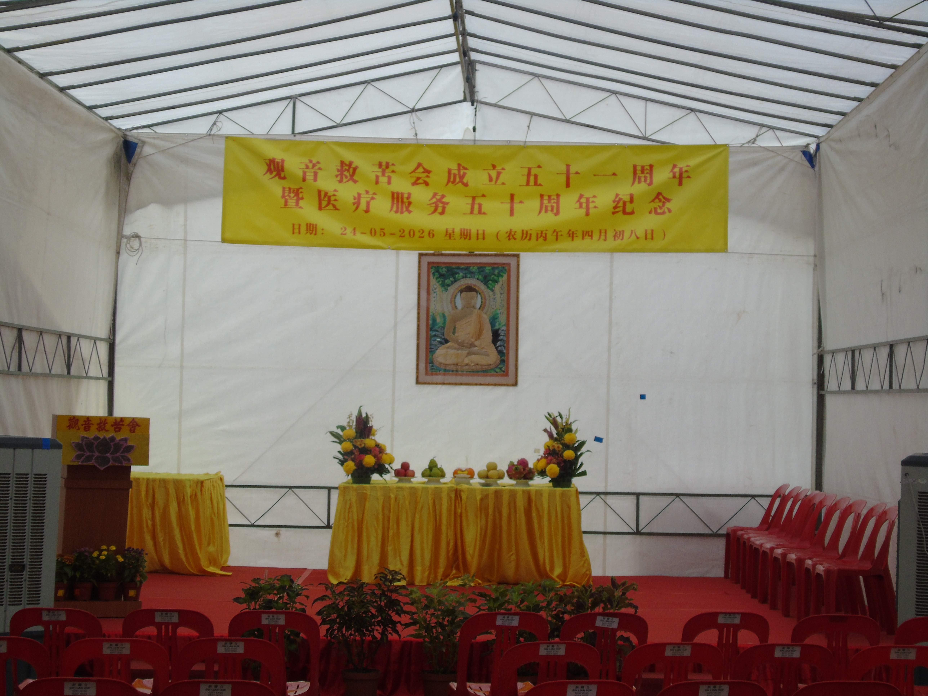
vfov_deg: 20.7
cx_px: 464
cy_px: 348
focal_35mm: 71
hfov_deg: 27.4
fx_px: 1903
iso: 100
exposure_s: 1/60
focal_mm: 13
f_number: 4.7
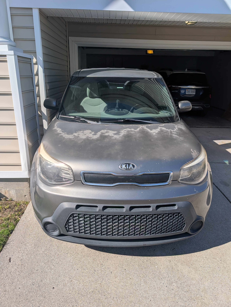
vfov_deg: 71.5
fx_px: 213
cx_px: 116
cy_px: 154
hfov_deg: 56.9
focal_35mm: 24
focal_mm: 6.9
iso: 22
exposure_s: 1/13158
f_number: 1.68
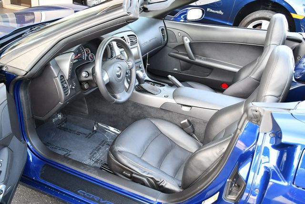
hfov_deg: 53.1
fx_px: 305
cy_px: 102
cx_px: 152
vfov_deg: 36.9
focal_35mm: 36
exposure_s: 1/250
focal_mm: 18
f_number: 3.5
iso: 800
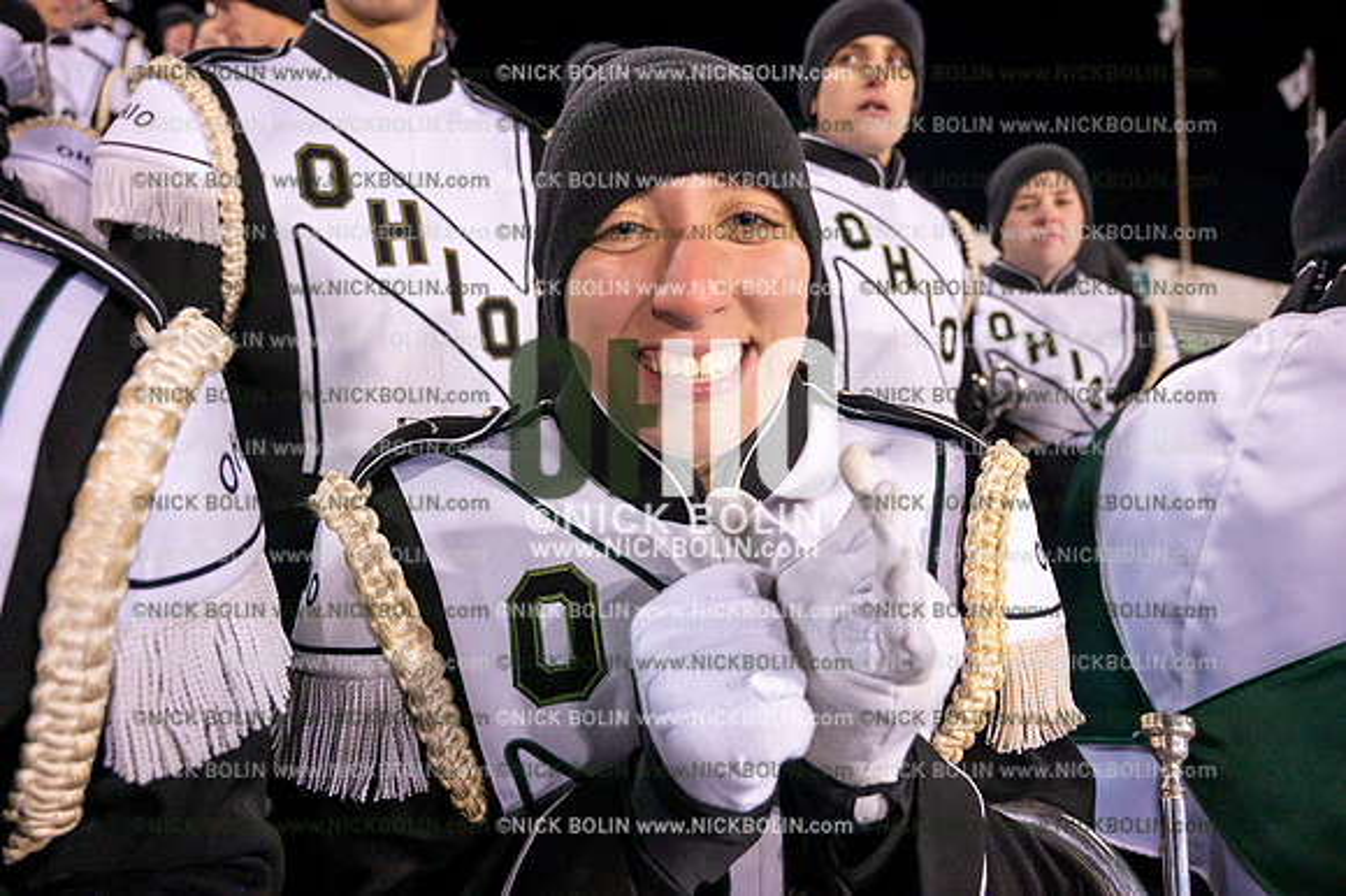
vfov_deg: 53.1
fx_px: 897
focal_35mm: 24
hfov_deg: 73.8
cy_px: 448
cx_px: 673
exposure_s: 1/640
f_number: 4.5
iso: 5000
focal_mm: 24
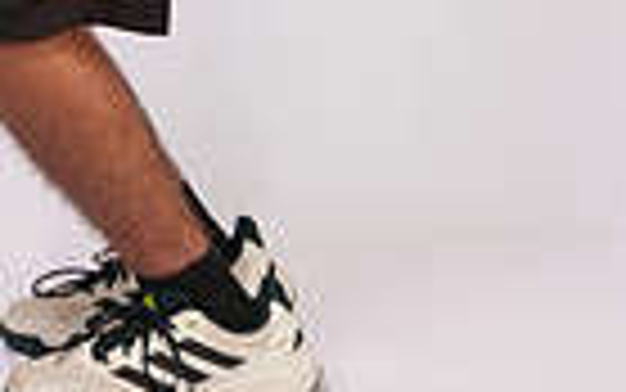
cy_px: -536
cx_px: 63
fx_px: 1912
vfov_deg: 10.2
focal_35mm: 112
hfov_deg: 18.3
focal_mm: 34
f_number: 5.6
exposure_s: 1/125
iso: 160
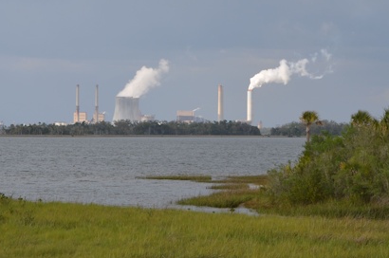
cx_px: 165
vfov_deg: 9.7
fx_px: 1520
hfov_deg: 14.6
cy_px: 72
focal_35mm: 141
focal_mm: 55
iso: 125
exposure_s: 1/250
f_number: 8
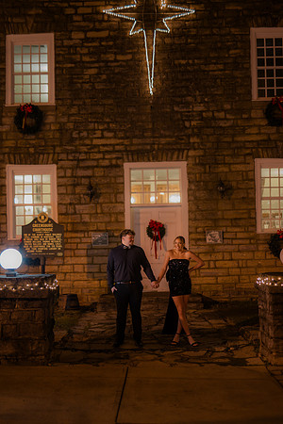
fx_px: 590
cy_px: 212
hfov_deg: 27.0
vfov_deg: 39.6
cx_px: 142
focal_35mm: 50
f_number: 1.4
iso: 2500
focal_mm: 50
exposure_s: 1/100
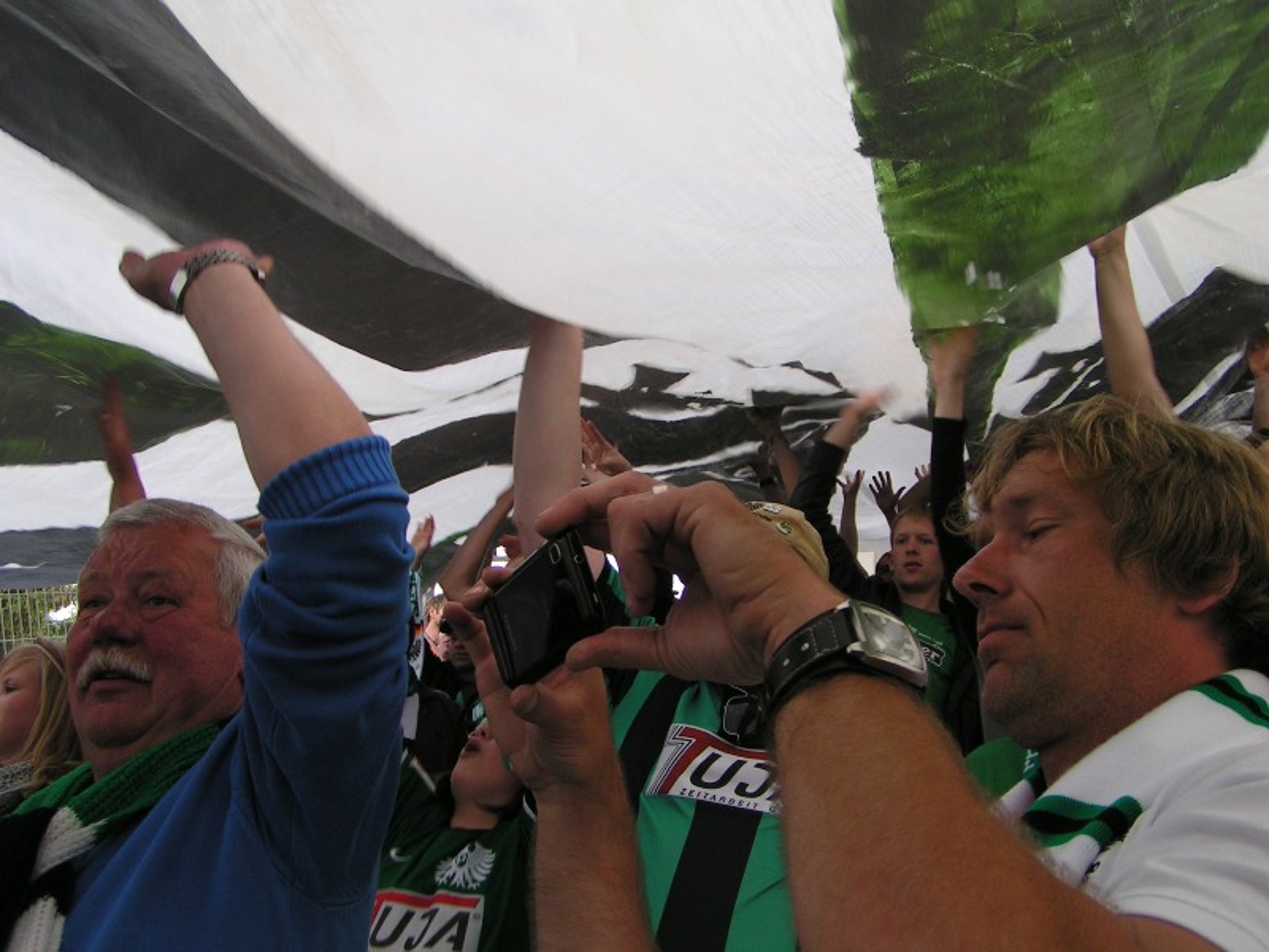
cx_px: 634
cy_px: 476
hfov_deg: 49.0
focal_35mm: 38
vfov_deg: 37.7
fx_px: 1393
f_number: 4
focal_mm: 5.8
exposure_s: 1/60
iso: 50
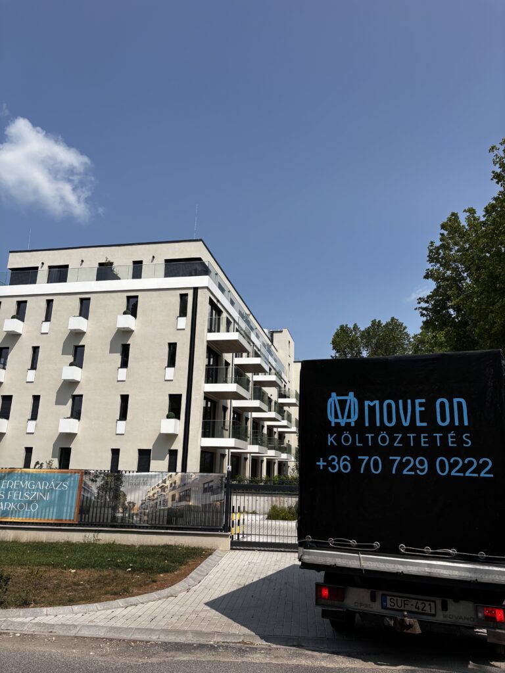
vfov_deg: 67.3
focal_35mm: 26
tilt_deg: +15.2
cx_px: 252
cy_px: 336
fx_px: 506
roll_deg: -1.5
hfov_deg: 53.1
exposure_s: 1/3106
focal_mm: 5.96
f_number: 1.6
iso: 50
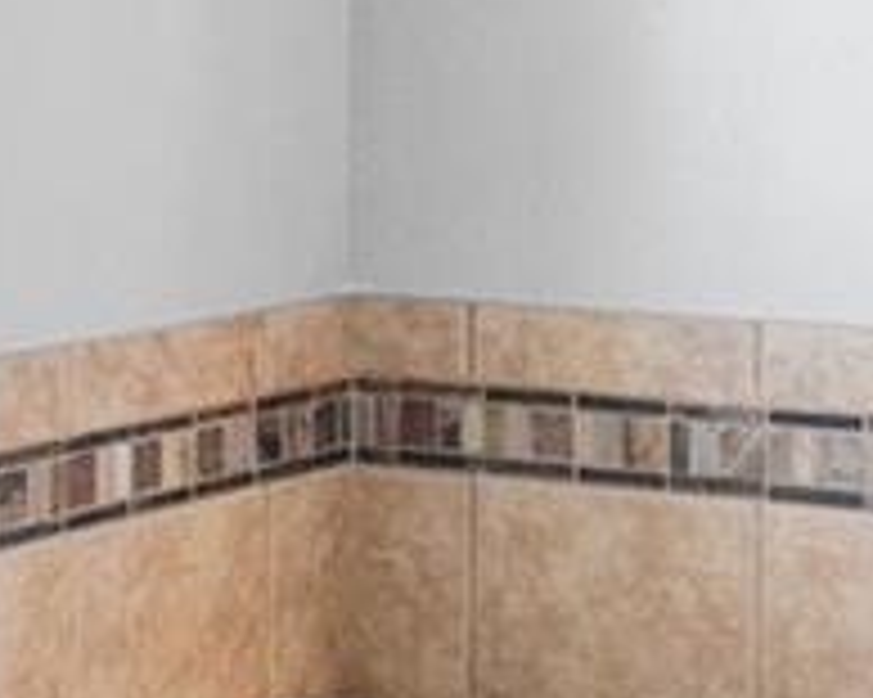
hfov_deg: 13.5
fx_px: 3689
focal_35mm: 143
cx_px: 450
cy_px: 16
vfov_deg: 10.7
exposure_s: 1/20
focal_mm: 18.5
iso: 3600
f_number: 8
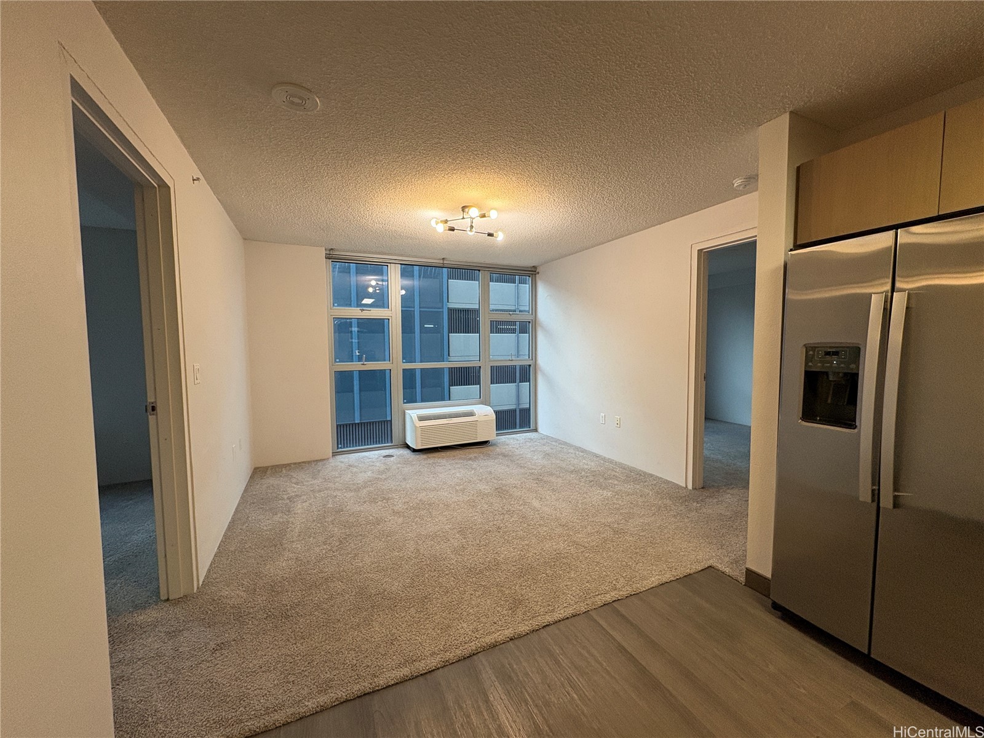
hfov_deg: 102.1
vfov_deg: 85.7
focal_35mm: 14
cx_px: 492
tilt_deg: -2.3
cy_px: 369
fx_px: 398
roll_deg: +1.1
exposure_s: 1/120
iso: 200
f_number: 2.2
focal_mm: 2.22
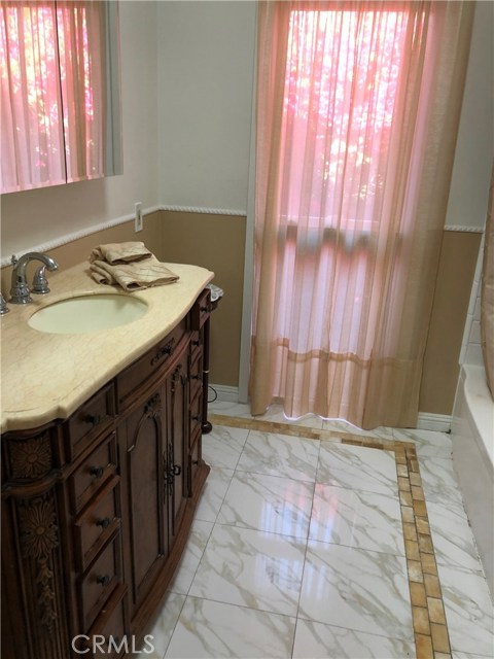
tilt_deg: -20.6
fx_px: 533
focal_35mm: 28
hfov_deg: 49.7
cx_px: 247
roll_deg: -2.8
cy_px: 330
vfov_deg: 63.4
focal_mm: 3.99
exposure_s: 1/20
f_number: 1.8
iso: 40
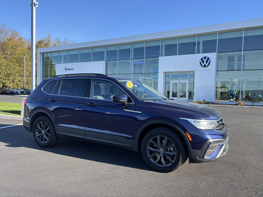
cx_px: 132
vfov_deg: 53.1
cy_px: 98
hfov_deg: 67.3
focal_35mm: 26
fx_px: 198
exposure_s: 1/1027
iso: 50
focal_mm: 5.96
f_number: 1.6
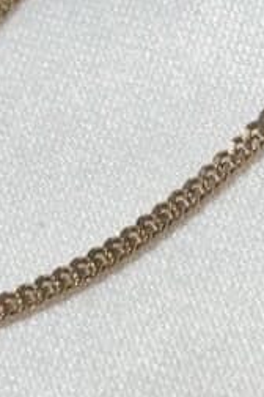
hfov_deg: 6.2
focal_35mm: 220
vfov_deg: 9.3
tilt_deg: -50.1
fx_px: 2420
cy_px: 49
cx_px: 63
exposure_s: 1/381
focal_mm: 5.96
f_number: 1.6
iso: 32
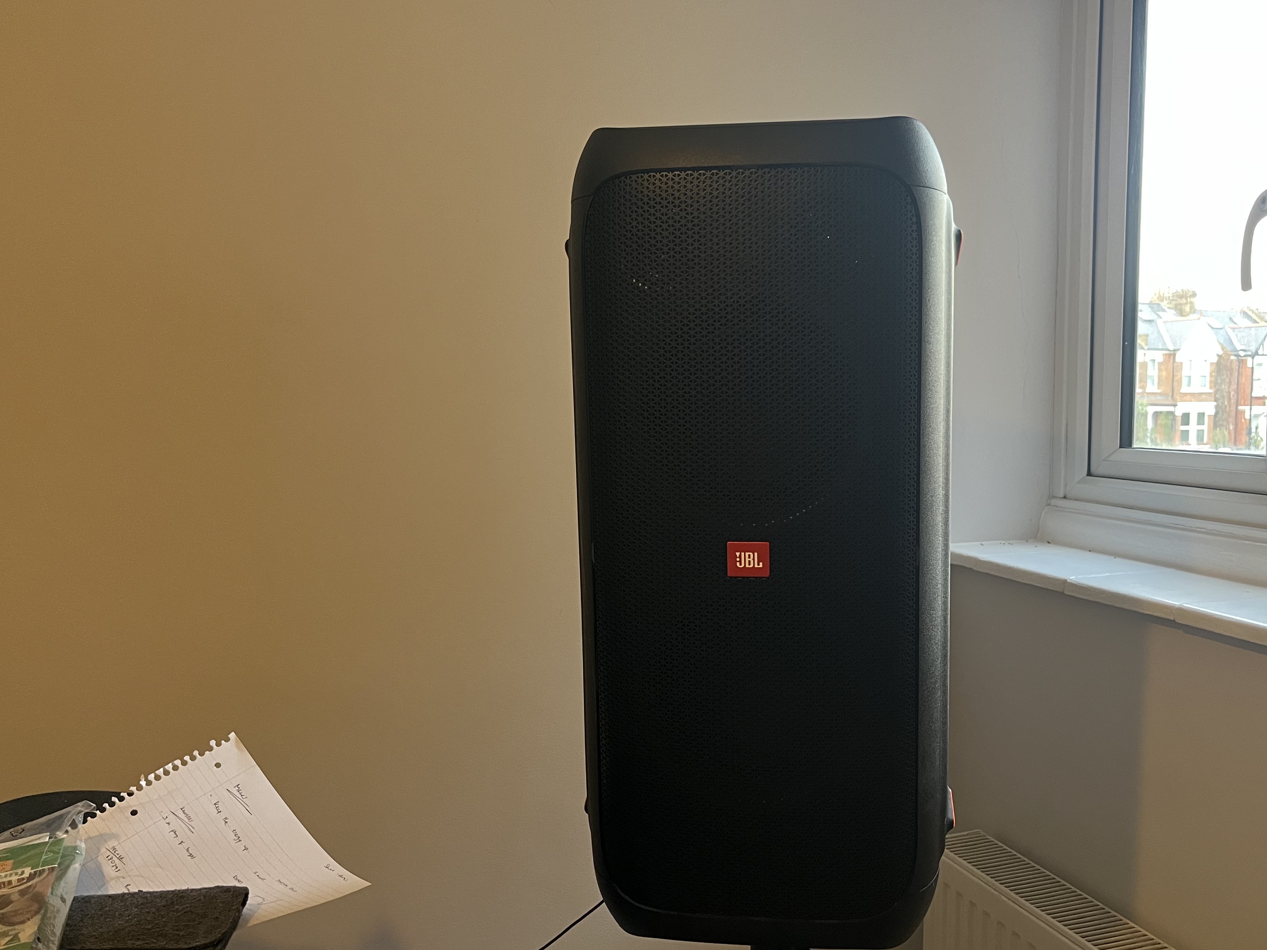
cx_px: 734
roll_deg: +0.0
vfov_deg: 44.1
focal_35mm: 32
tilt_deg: -5.2
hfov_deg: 56.5
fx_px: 1171
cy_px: 500
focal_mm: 5.1
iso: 250
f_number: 1.6
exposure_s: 1/60
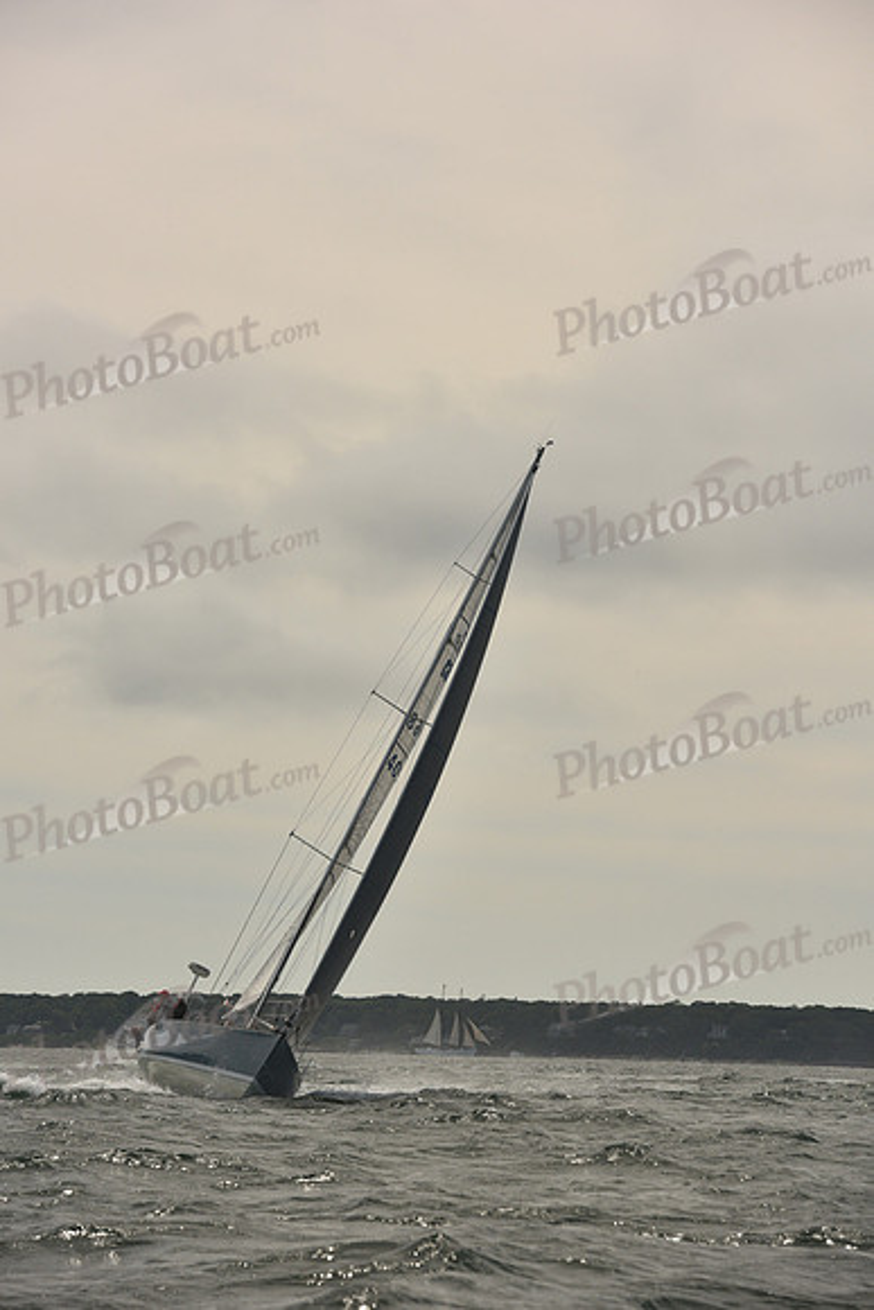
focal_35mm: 140
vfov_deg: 14.7
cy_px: 655
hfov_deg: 9.8
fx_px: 5095
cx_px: 437
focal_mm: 140
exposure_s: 1/1000
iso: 320
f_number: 8
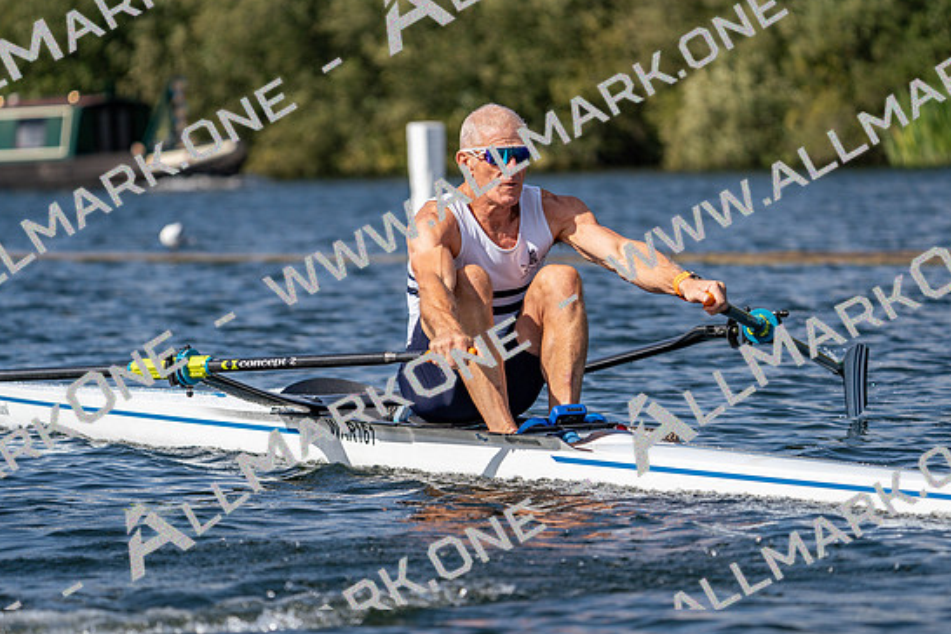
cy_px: 311
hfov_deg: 7.6
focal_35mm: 271
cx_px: 479
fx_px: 7158
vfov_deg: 5.1
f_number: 5.6
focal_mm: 255
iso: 160
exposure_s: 1/1600
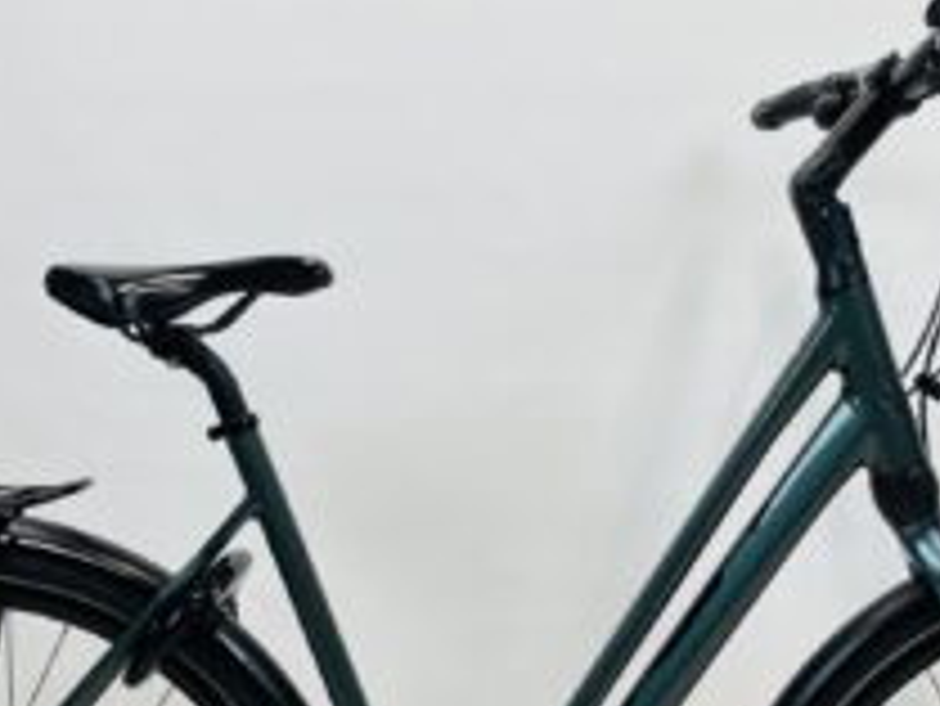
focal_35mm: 56
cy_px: 603
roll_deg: +0.7
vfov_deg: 25.5
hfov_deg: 34.3
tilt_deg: -8.7
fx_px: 1522
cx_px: 549
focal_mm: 4.25
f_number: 1.8
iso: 50
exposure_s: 1/100
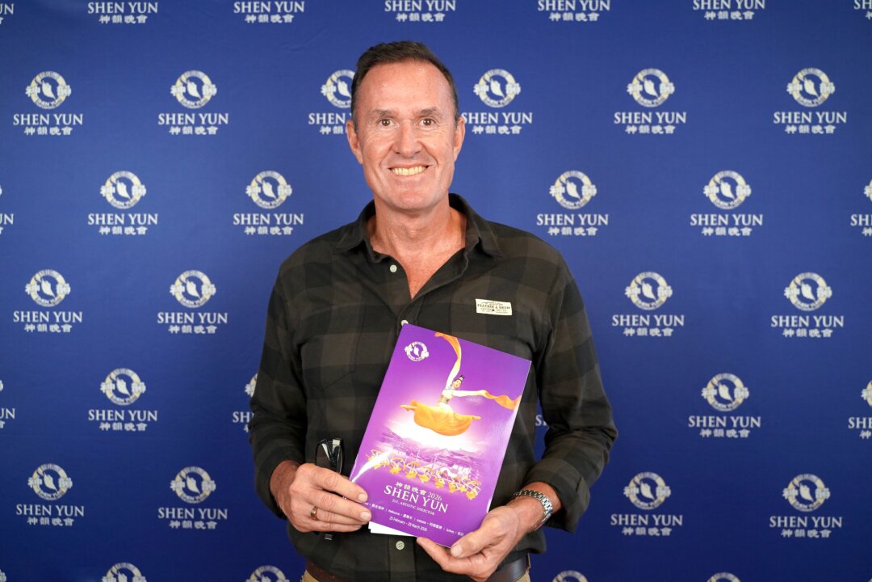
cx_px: 436
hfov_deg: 57.2
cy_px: 291
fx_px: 799
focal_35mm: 33
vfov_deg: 40.0
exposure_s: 1/160
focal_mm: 33
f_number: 4
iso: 2000
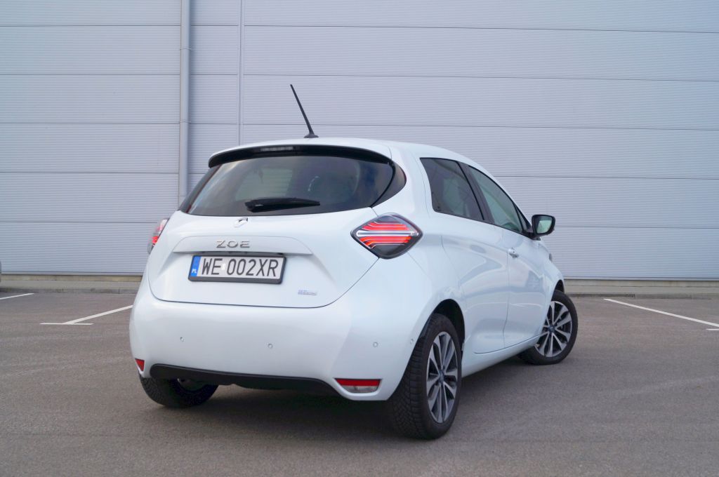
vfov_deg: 34.1
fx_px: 778
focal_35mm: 39
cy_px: 238
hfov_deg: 49.6
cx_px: 360
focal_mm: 26
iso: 100
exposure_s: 1/160
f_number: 6.3
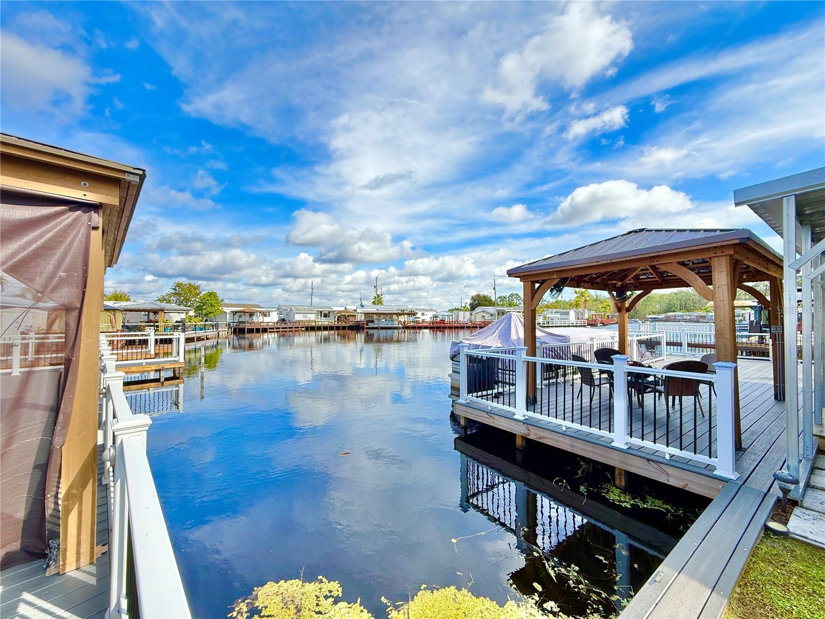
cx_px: 412
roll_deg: +0.0
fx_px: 334
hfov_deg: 102.1
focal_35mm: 14
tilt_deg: +1.8
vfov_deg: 85.7
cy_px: 310
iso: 64
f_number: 2.2
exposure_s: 1/549
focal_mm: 2.22
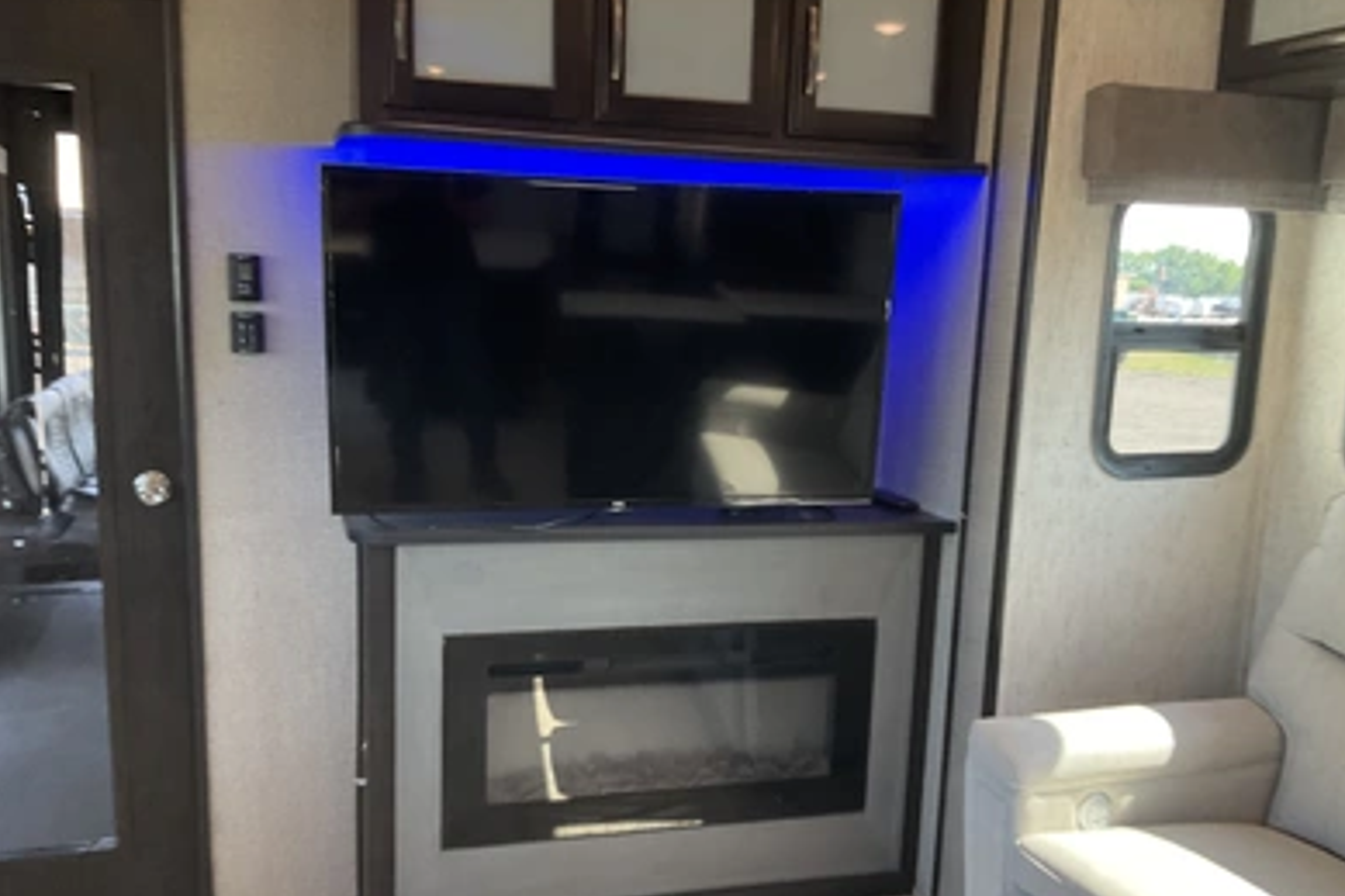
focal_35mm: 31
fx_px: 1158
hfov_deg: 60.3
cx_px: 688
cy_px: 495
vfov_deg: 42.2
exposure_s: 1/50
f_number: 1.8
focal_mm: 3
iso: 80
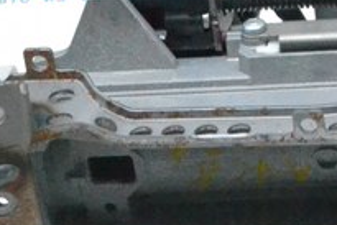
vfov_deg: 7.0
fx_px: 1827
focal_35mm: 195
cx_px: 495
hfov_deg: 10.2
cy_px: -35
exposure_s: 1/125
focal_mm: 26
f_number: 10
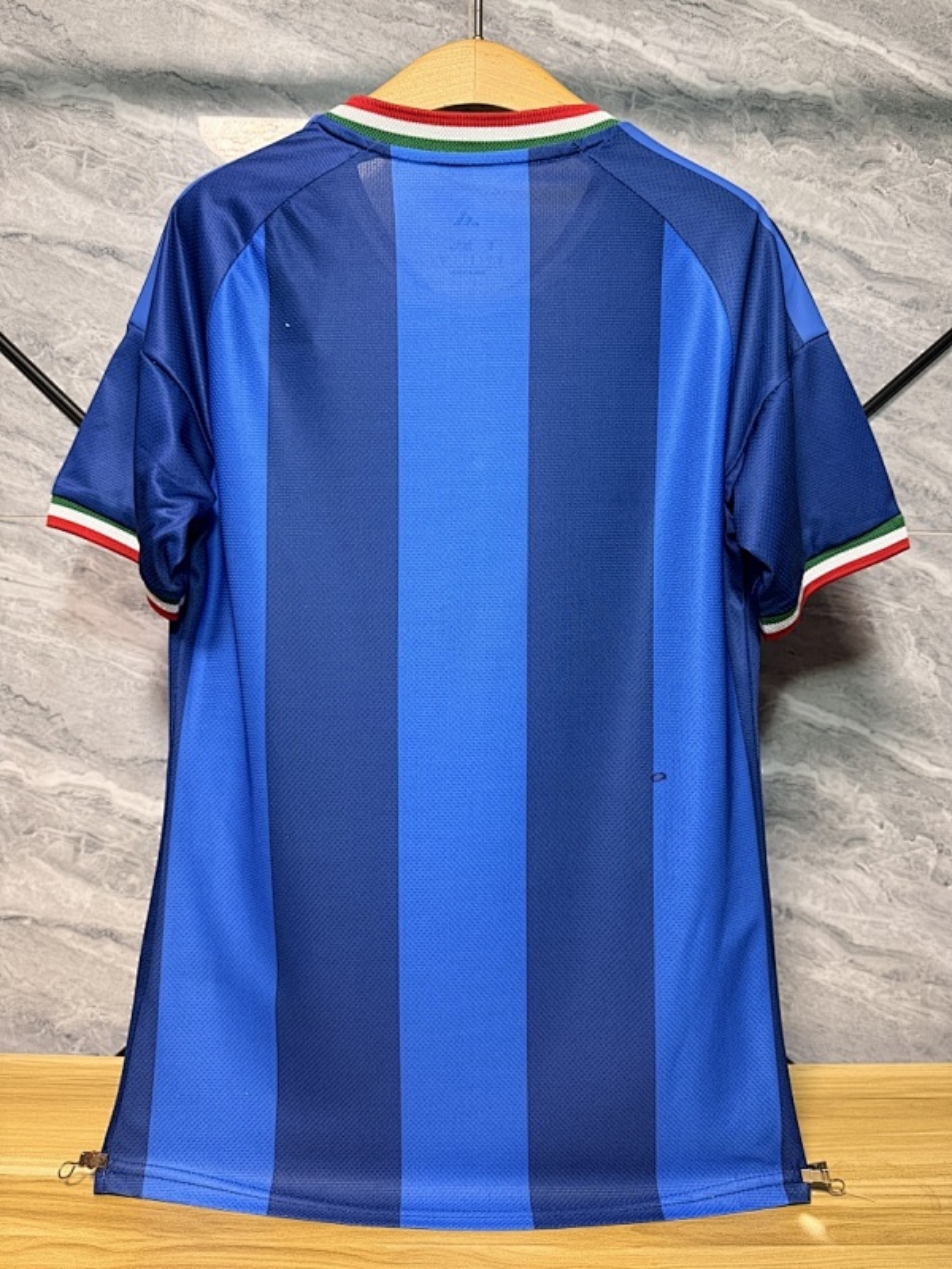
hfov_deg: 56.8
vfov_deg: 71.6
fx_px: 880
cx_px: 476
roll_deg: -1.1
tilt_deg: -1.3
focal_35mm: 24
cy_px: 634
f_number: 1.78
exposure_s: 1/50
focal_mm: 6.76
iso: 200
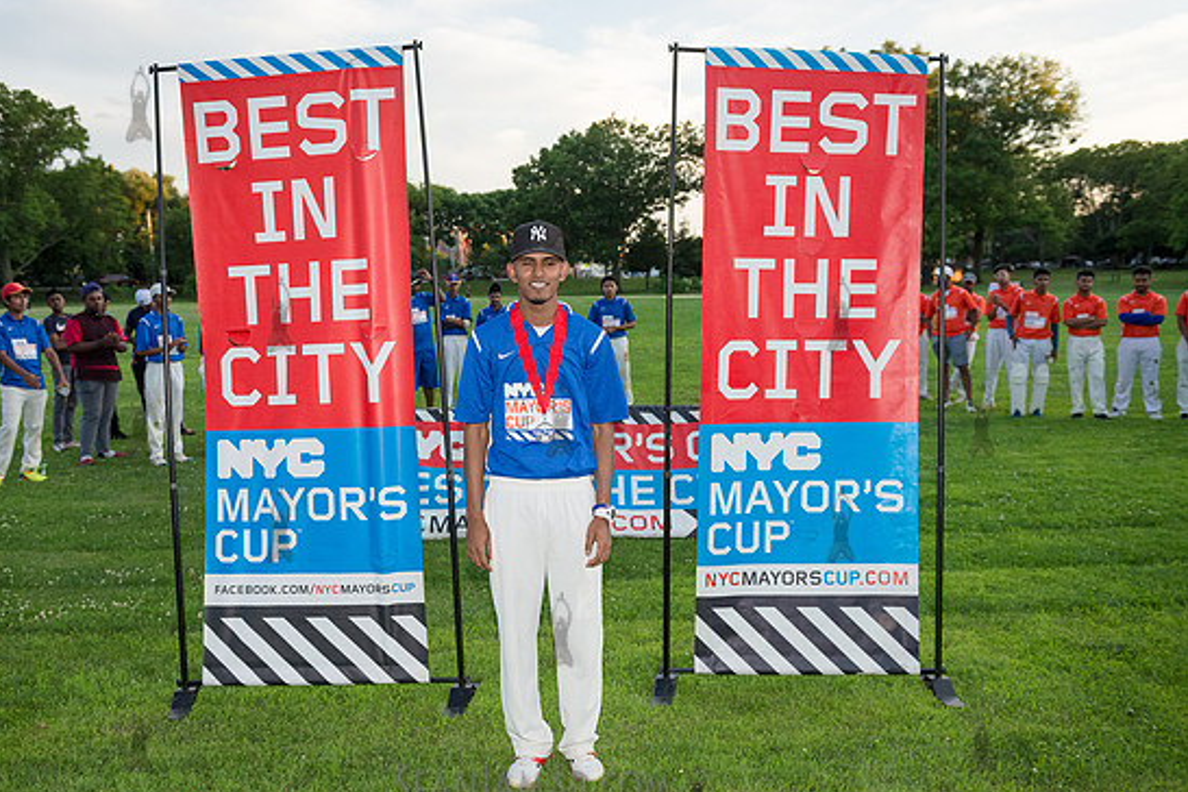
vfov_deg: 38.9
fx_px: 1122
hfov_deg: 55.8
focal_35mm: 34
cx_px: 559
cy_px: 419
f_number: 4
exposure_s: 1/2000
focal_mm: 32
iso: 1600
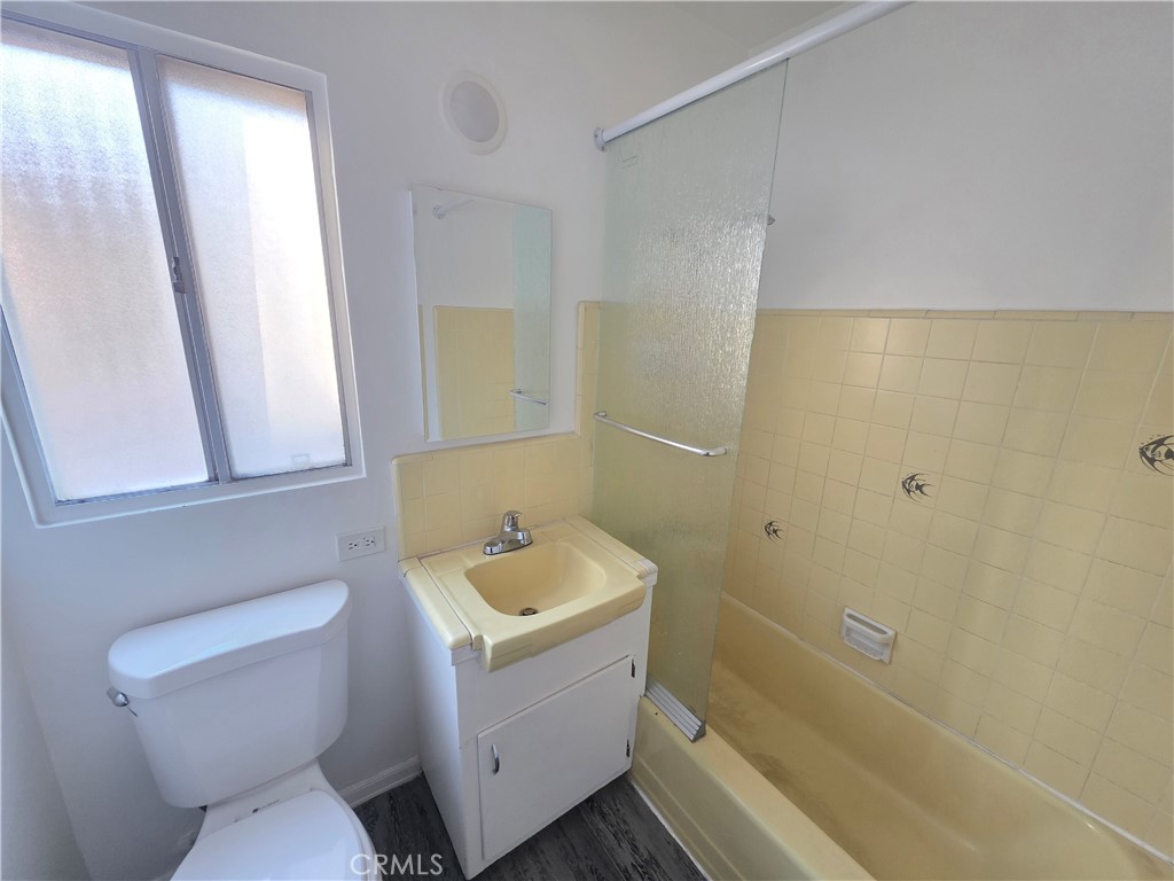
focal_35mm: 13
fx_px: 441
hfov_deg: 106.2
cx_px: 587
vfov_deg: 89.9
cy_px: 440
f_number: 1.9
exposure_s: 1/60
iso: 250
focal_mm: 2.2
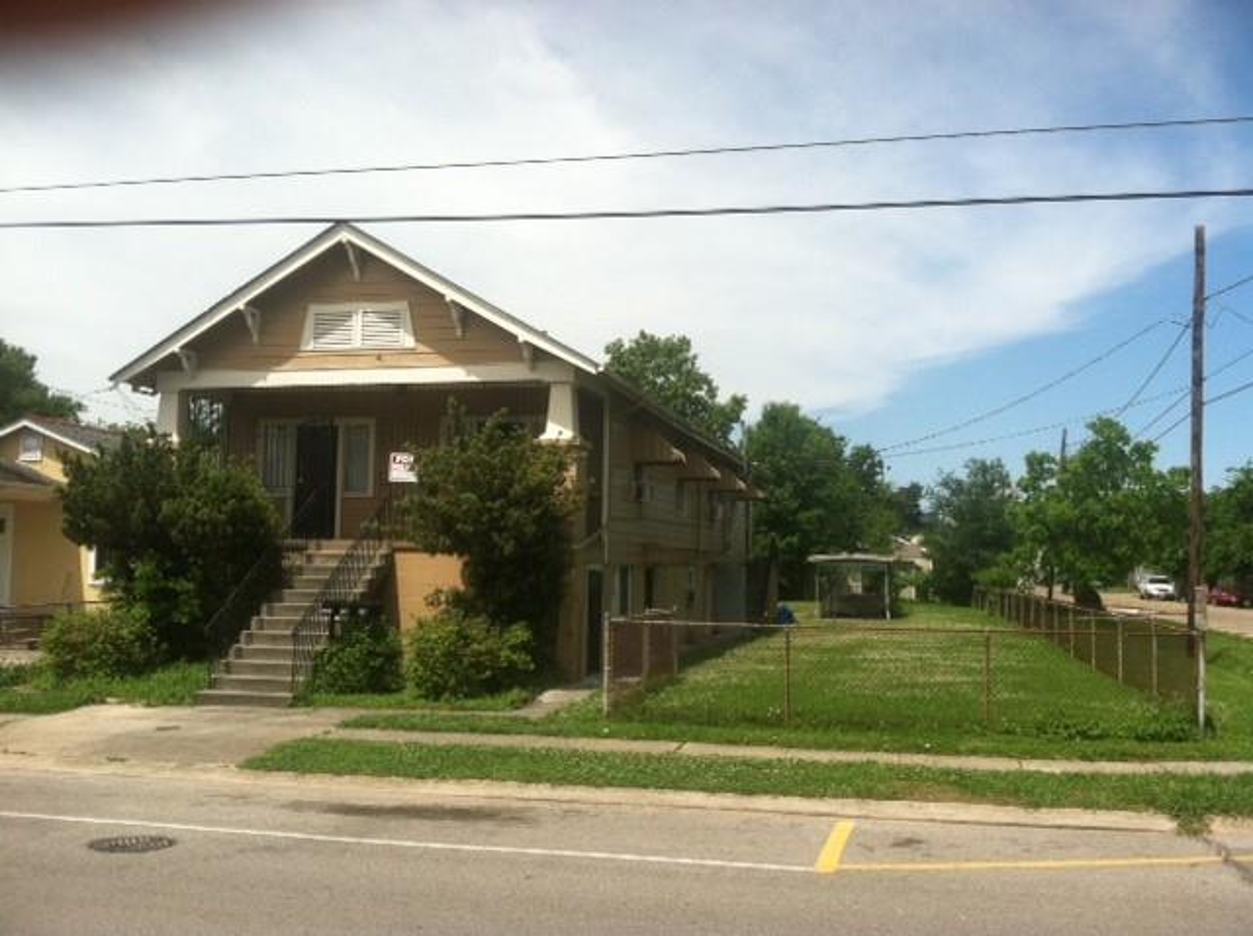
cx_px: 626
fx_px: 1265
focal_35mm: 35
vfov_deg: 40.6
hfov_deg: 52.7
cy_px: 468
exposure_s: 1/1420
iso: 80
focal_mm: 3.85
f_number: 2.8
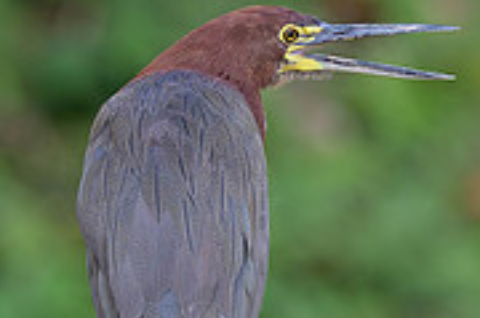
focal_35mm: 3321
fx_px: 44163
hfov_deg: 0.6
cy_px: 187
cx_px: 468
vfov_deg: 0.4
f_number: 4
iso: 720
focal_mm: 400
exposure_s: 1/1600
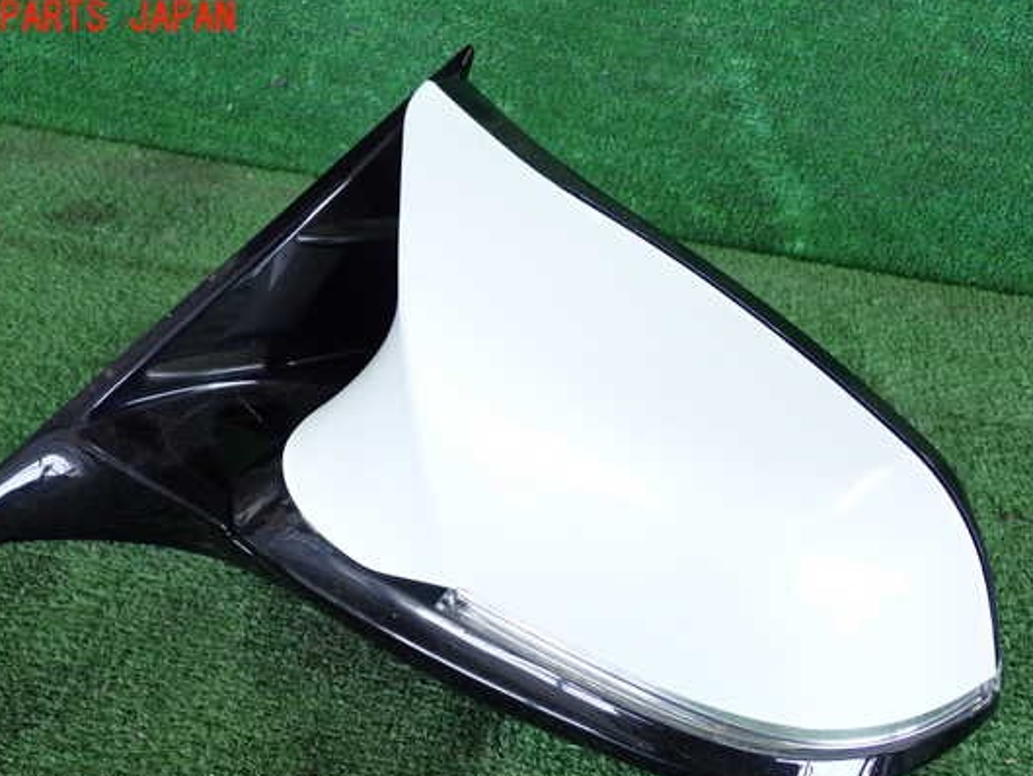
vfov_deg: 33.6
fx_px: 1284
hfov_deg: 43.8
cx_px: 466
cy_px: 433
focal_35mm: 43
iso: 400
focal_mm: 6.83
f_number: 2.7
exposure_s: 1/125
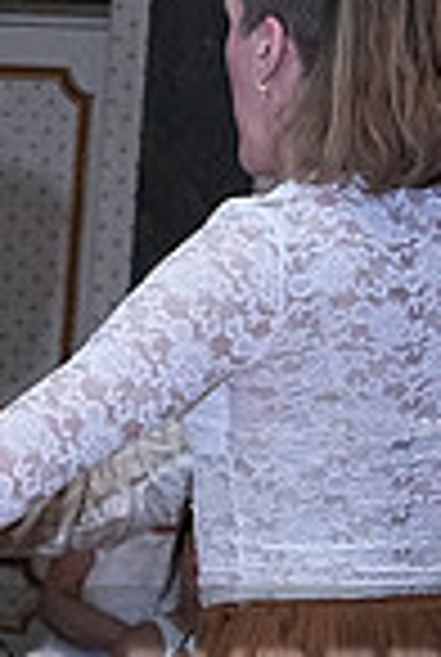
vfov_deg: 10.0
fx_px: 3694
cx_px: -101
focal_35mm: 202
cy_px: 738
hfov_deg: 6.8
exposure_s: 1/200
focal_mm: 34
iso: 5000
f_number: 6.3
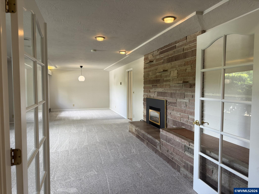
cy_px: 97
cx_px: 130
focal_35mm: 24
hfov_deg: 71.6
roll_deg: -0.3
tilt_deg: -3.5
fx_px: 180
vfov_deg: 56.8
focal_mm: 6.76
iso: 160
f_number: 1.78
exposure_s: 1/120
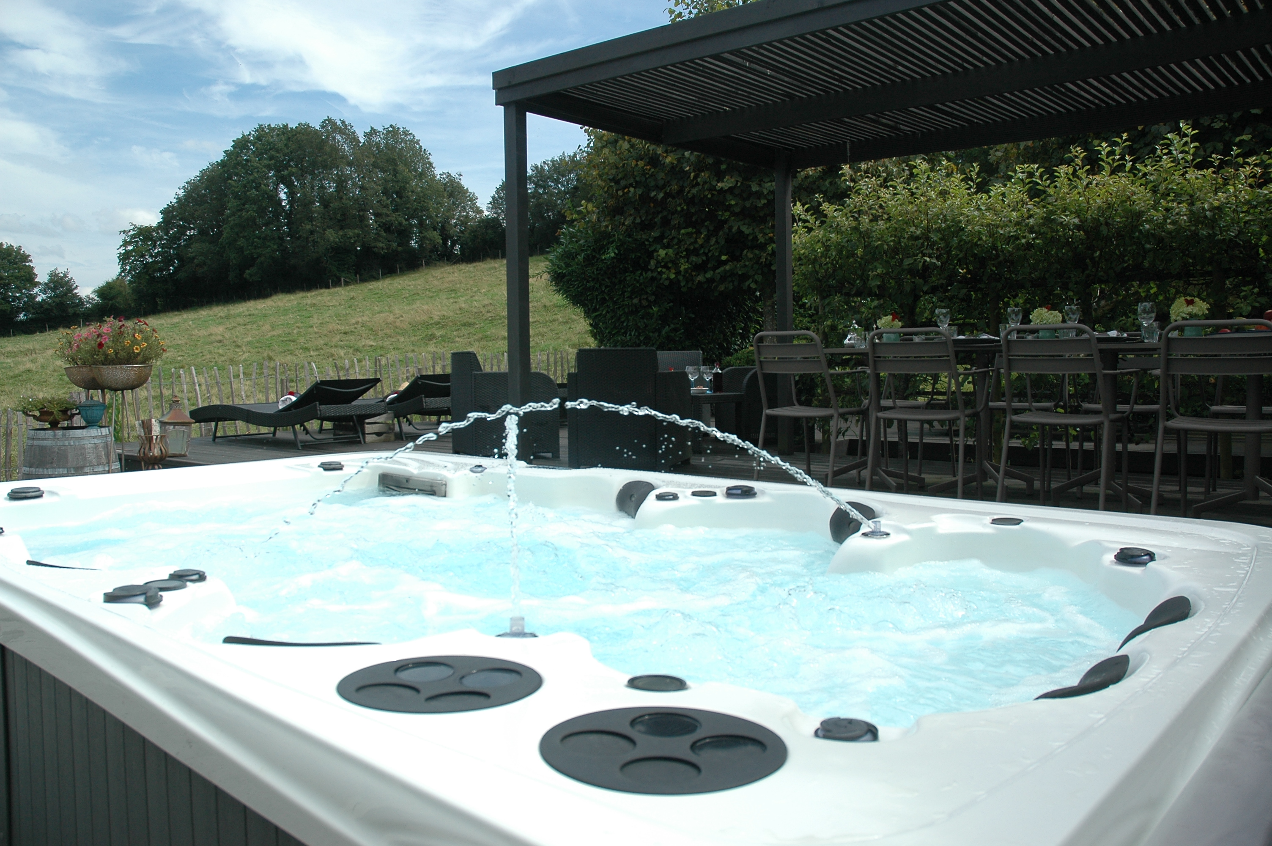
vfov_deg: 47.8
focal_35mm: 27
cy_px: 423
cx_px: 636
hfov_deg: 67.4
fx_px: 953
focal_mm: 18
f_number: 5
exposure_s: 1/800
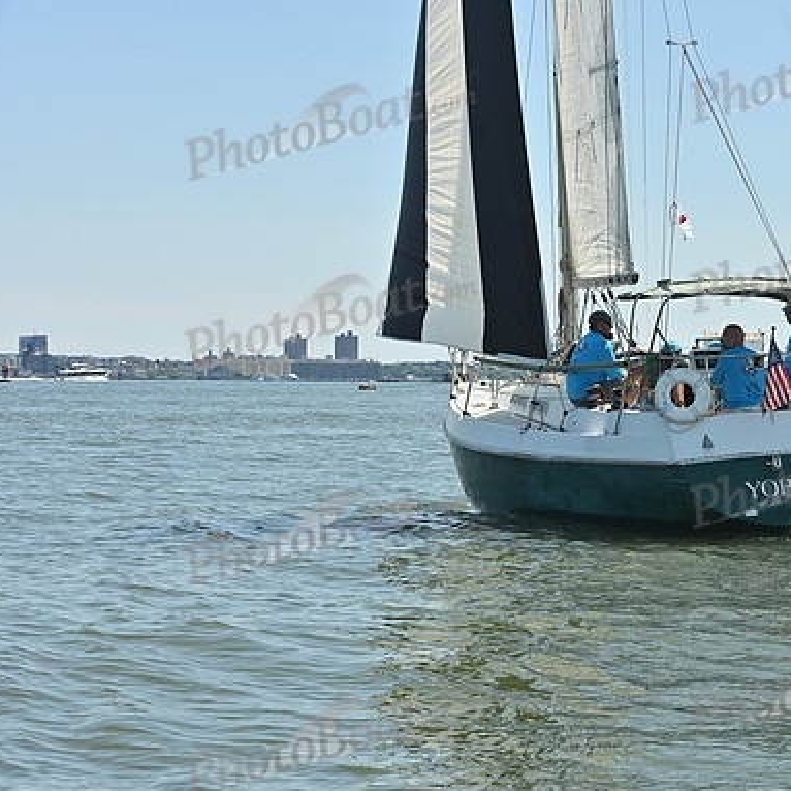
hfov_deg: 19.2
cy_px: 396
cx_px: 584
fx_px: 2327
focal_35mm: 90
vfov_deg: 19.3
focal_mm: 70
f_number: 9
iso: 320
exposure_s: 1/1000
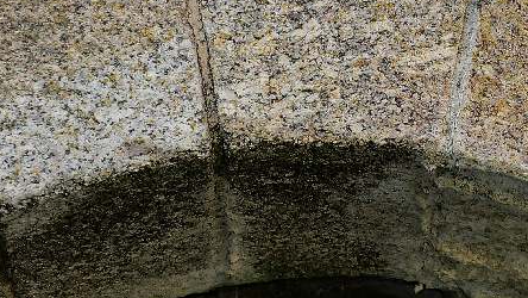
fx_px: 1372
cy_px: -54
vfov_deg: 12.1
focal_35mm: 98
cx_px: 334
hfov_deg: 21.7
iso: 200
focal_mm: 25
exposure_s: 1/640
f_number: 3.2
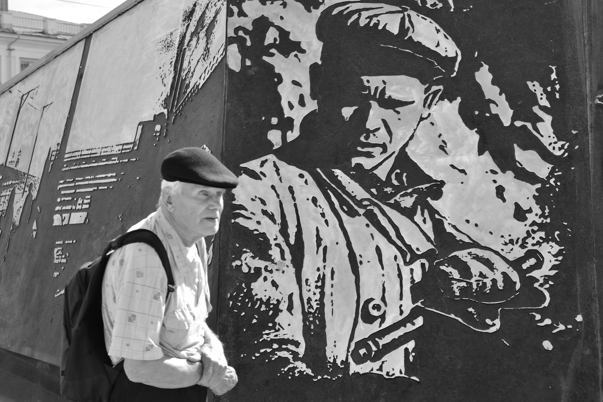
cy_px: 201
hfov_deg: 27.0
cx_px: 302
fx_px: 1256
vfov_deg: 18.2
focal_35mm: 75
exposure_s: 1/250
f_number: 8
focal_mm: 50
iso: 280
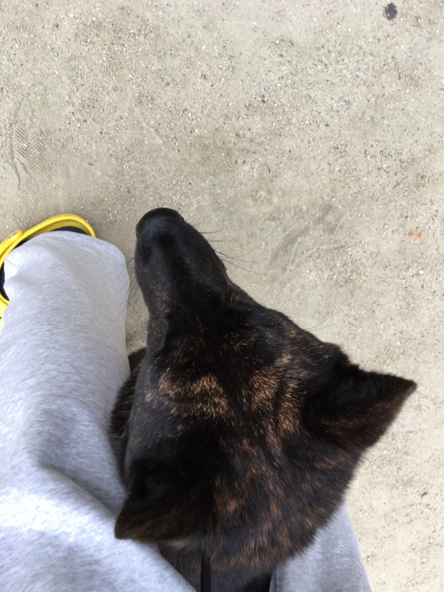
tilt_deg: -69.7
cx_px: 222
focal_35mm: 29
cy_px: 296
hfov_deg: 48.2
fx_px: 496
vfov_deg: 61.7
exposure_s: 1/60
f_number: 2.2
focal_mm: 4.15
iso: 25
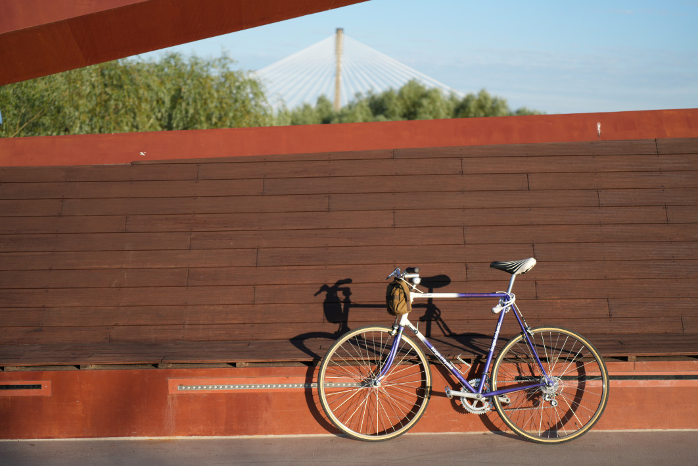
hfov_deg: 33.4
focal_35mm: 60
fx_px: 1163
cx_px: 349
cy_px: 233
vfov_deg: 22.6
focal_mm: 60
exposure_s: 1/1250
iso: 100
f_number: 2.8
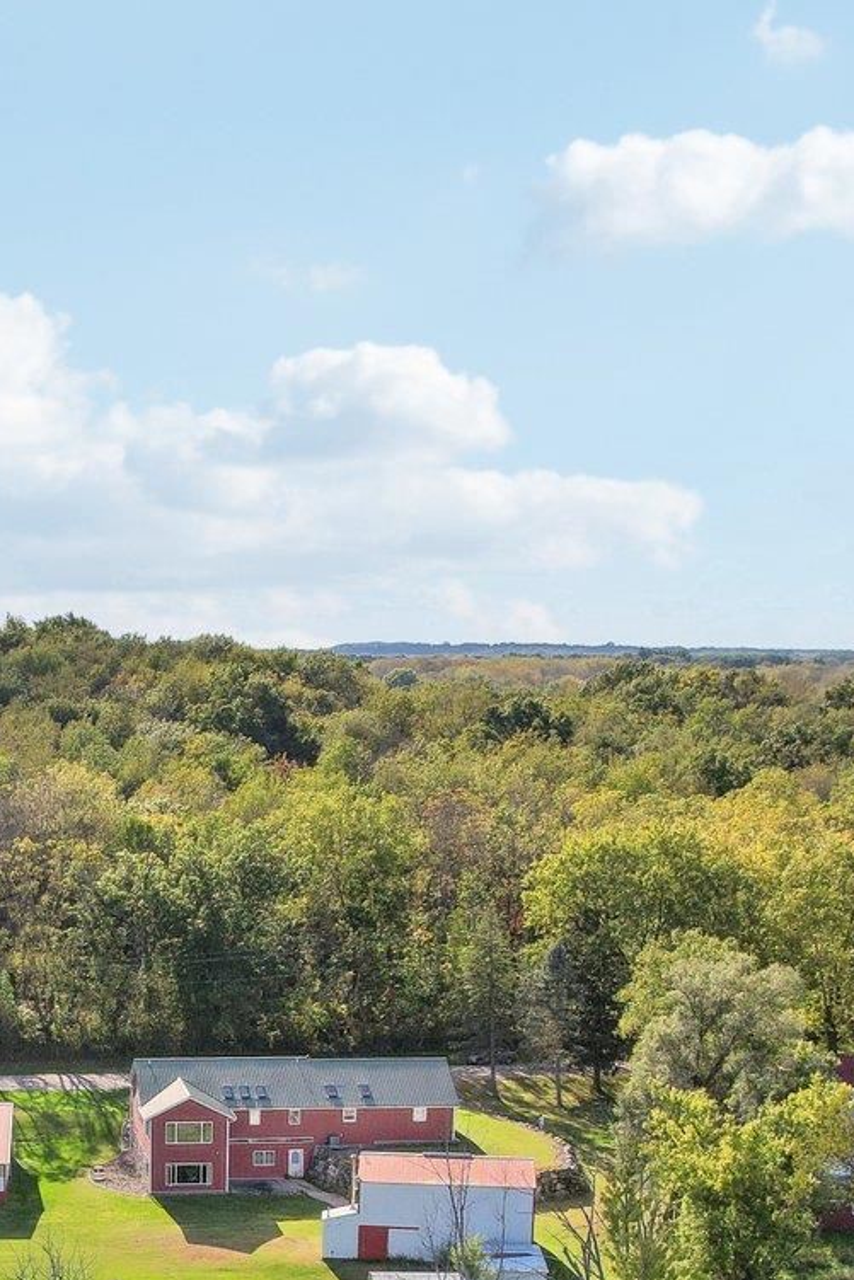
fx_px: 2134
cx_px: 14
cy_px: 1162
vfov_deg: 31.7
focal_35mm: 60
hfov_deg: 21.9
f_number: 2.8
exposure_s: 1/2000
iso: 100
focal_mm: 8.4
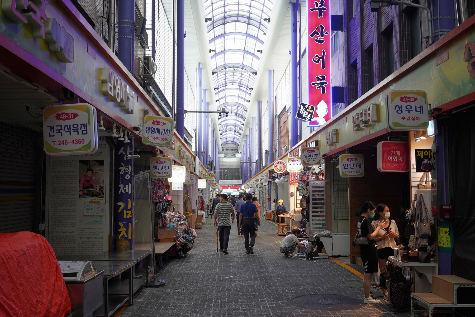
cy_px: 158
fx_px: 462
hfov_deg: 54.4
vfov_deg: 37.9
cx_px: 238
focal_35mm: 35
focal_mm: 35
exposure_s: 1/100
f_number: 5
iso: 800
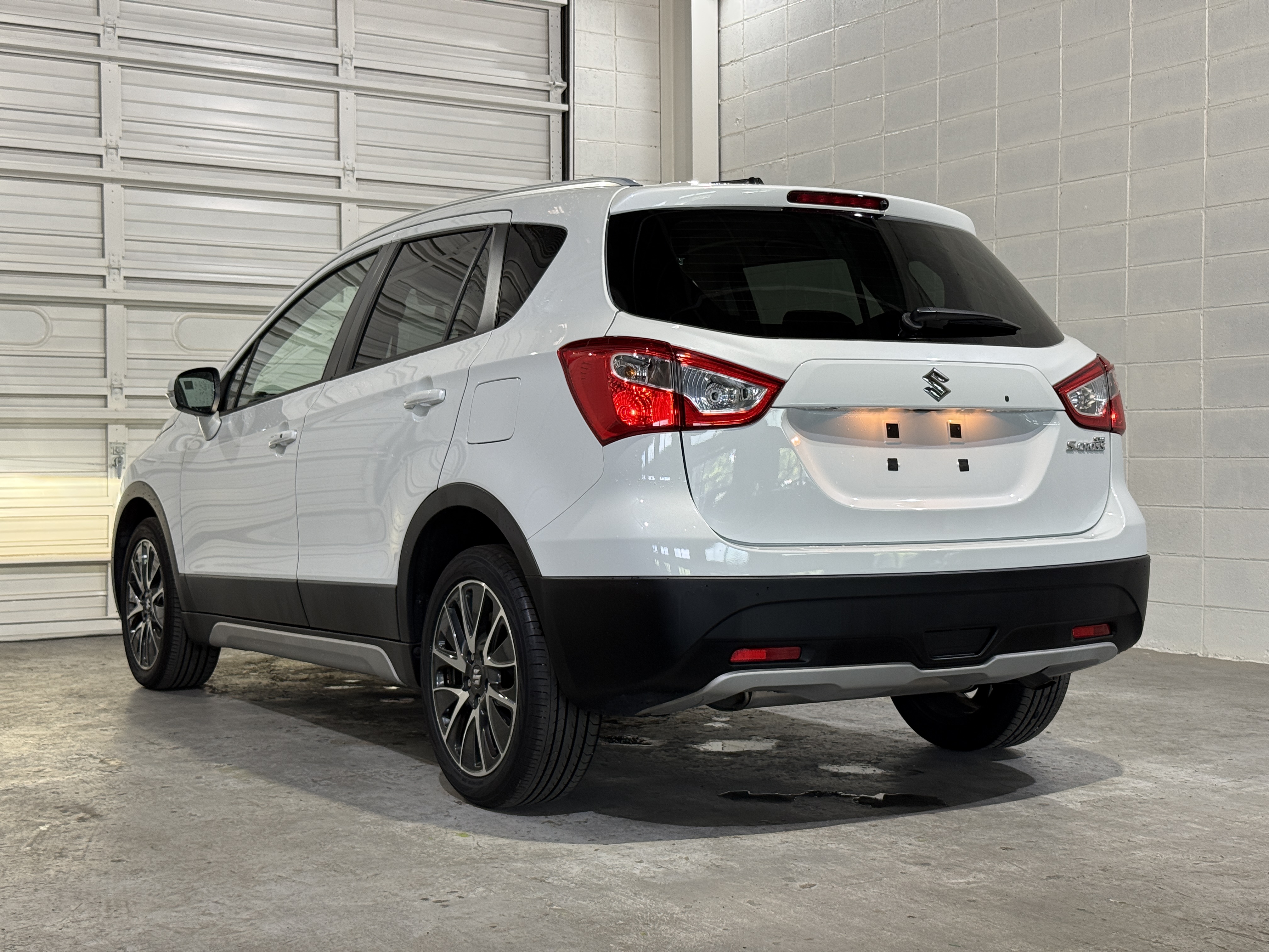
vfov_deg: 30.3
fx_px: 1760
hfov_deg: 39.7
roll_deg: -0.3
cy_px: 476
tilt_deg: -0.8
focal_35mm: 48
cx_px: 634
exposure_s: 1/60
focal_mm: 6.76
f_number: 1.78
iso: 64
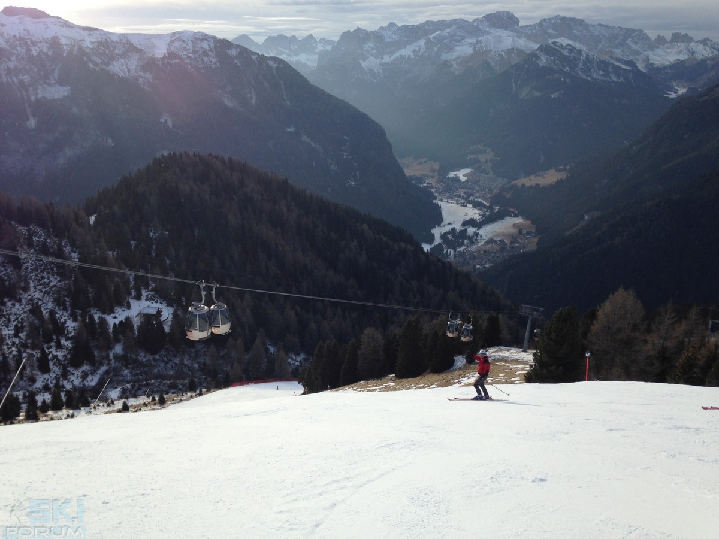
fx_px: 685
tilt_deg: -12.7
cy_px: 270
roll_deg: +0.1
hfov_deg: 55.4
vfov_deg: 42.9
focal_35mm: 33
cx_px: 360
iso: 50
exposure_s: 1/733
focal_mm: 4.12
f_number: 2.4
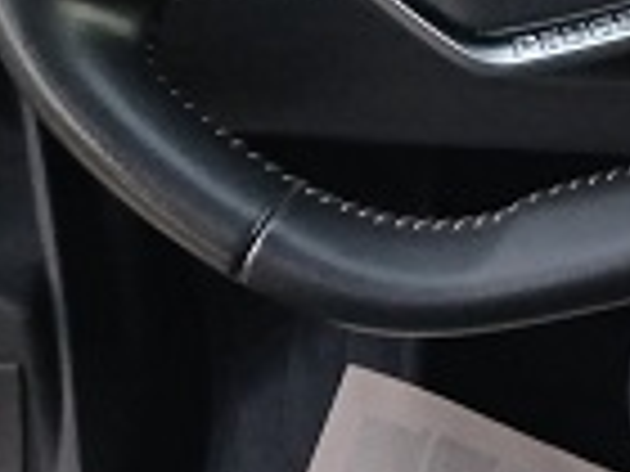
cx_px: 662
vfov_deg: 12.0
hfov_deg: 16.5
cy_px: -315
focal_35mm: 116
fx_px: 2111
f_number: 1.8
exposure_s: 1/25
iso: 320
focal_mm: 3.98
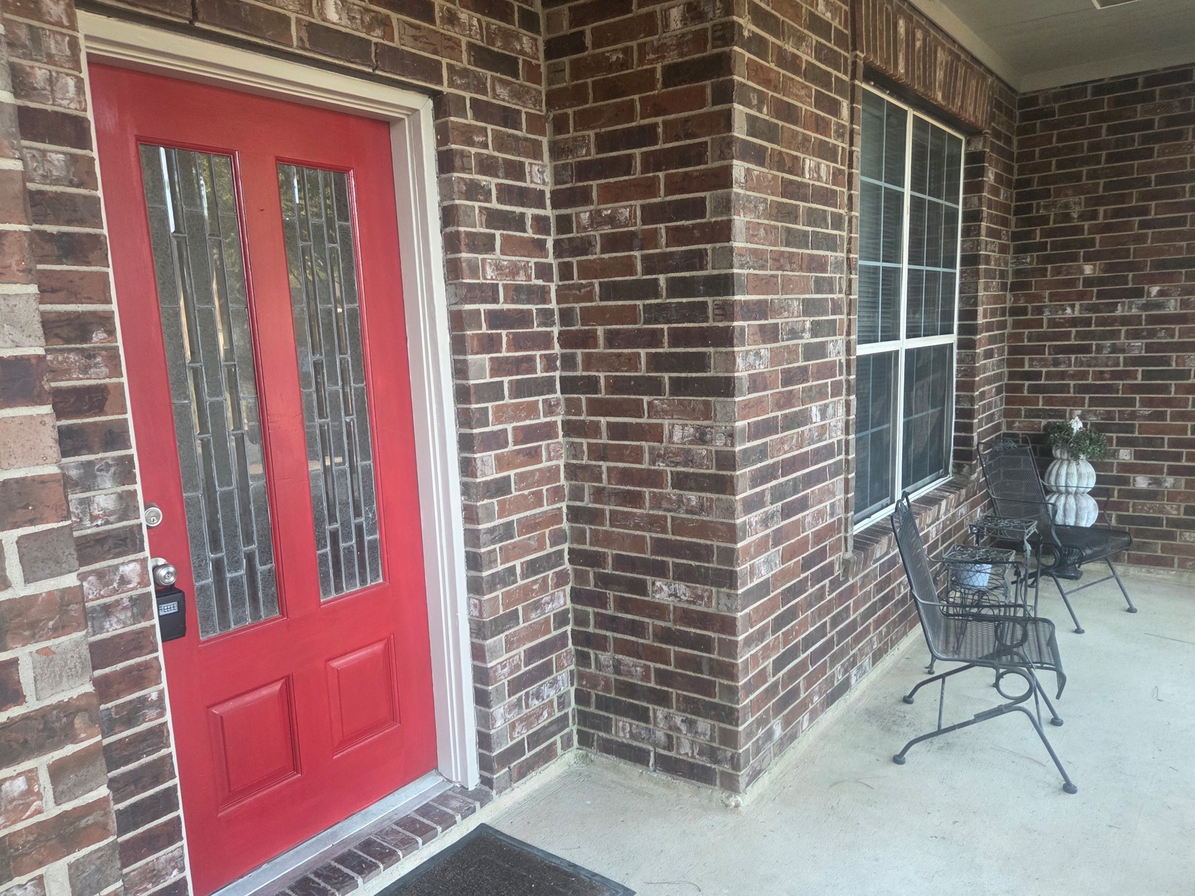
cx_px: 623
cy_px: 481
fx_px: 898
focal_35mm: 26
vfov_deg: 53.0
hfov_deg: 67.3
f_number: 1.8
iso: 320
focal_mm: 5.4
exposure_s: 1/120
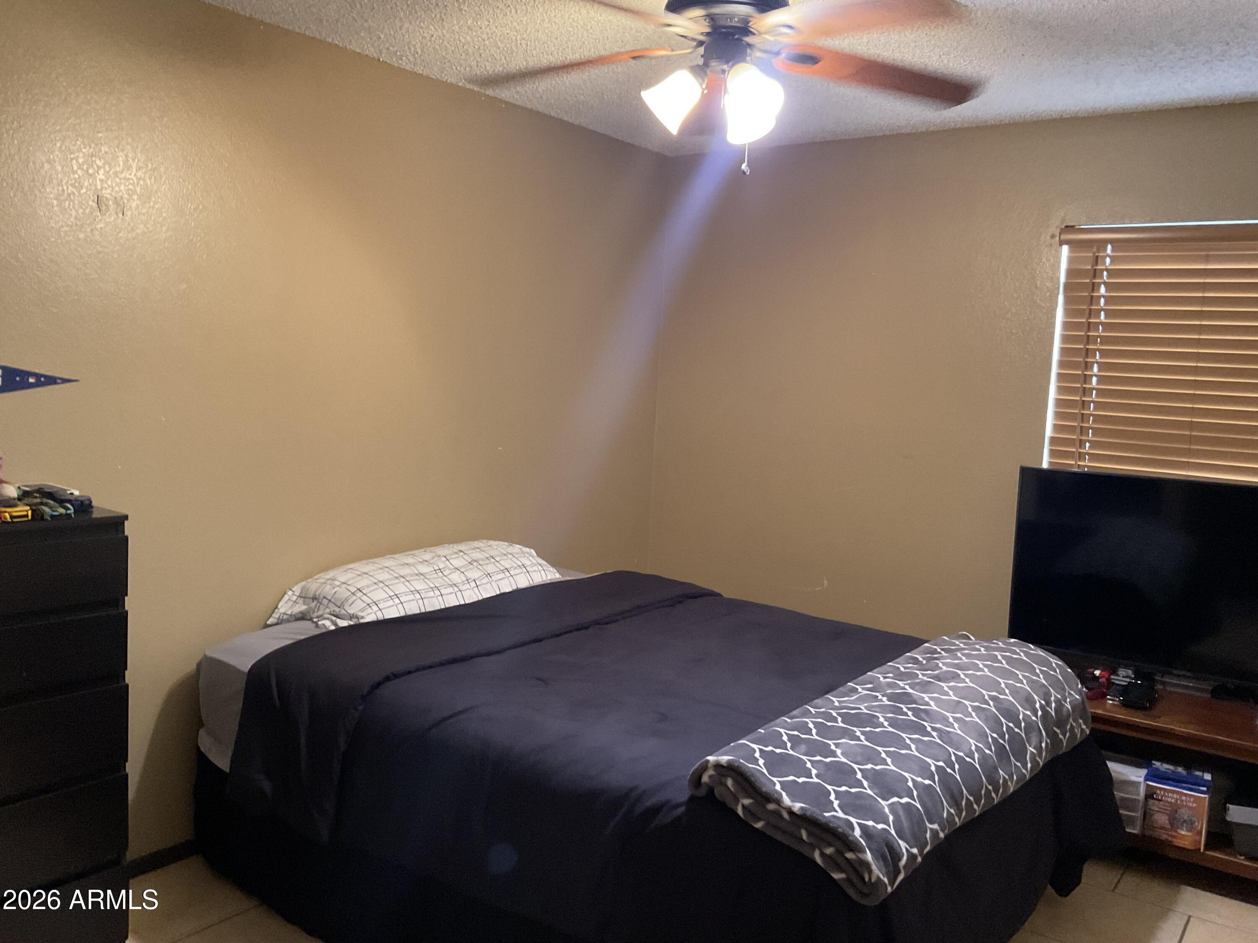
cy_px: 472
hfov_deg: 61.7
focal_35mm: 29
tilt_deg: -7.1
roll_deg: -3.5
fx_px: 1054
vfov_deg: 48.2
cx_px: 629
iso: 320
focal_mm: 3
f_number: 1.8
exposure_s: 1/30
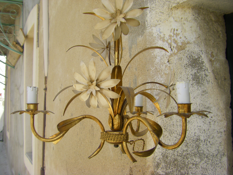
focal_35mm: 38
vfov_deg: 37.7
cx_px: 116
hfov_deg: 49.0
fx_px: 256
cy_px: 88
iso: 64
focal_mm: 6.3
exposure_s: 1/125
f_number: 7
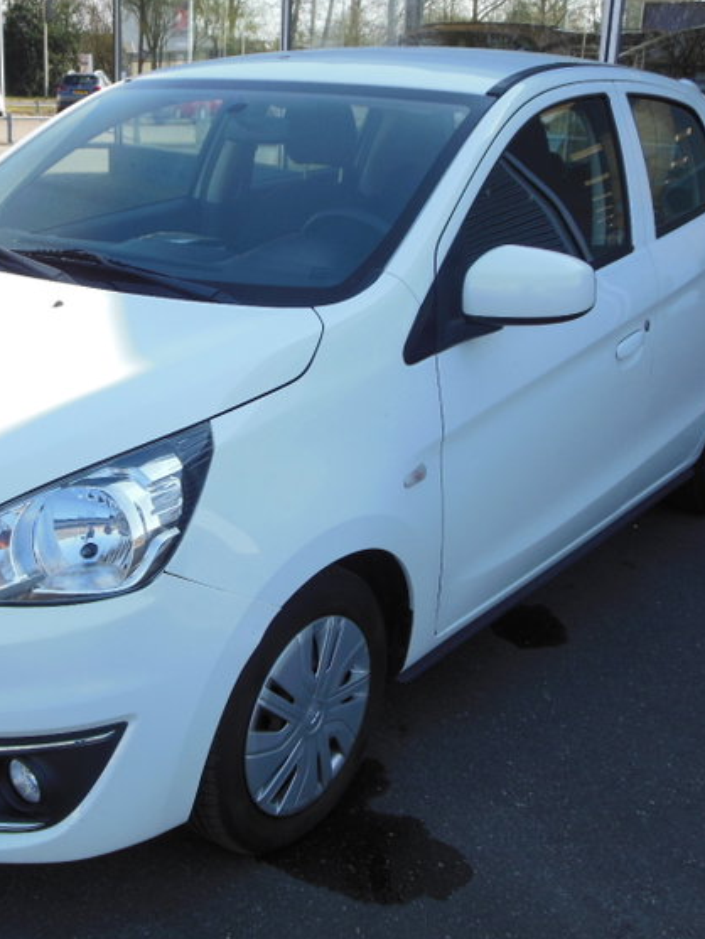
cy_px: 477
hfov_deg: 31.9
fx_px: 1222
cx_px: 229
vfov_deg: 42.1
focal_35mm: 45
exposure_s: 1/500
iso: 125
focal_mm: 6
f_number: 3.5
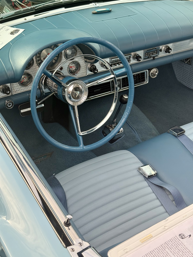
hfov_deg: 30.3
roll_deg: -0.5
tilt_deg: -39.0
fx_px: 357
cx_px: 96
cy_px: 128
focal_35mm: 48
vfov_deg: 39.7
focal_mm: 6.76
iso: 100
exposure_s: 1/601
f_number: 1.78
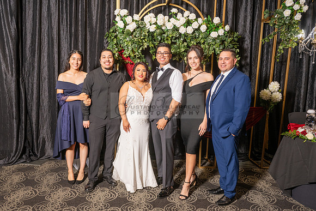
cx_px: 140
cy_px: 106
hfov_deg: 59.7
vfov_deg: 42.0
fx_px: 275
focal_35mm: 31
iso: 800
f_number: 4
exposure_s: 1/200
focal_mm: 27
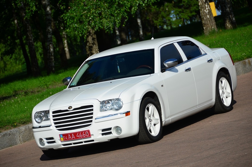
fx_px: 1571
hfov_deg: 9.2
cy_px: 84
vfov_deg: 6.1
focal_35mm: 225
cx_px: 126
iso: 160
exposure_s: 1/1600
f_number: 5.6
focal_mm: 150
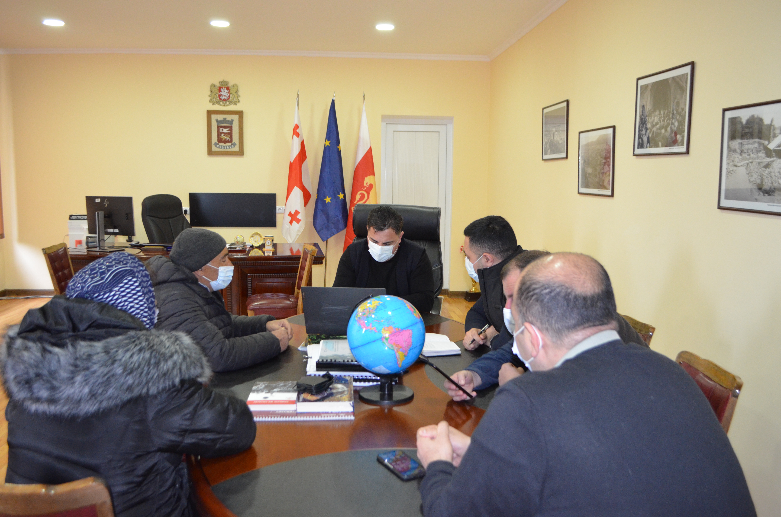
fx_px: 649
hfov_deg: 62.0
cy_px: 258
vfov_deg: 43.4
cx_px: 390
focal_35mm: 30
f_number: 3.8
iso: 2000
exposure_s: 1/60
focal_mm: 20
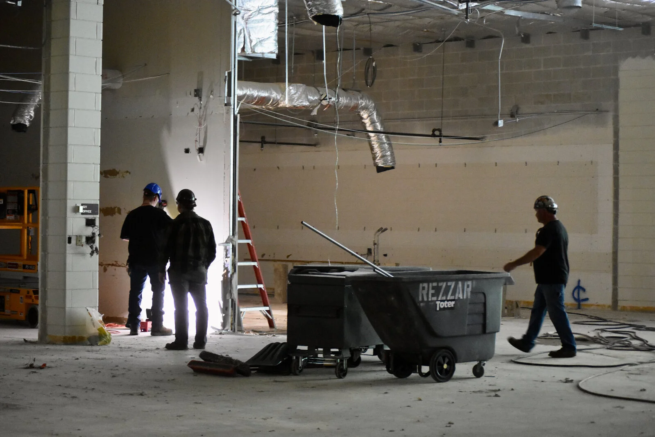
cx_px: 328
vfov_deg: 16.6
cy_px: 218
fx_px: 1501
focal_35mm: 82
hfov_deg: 24.6
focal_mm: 55
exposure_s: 1/60
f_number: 4
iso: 5000
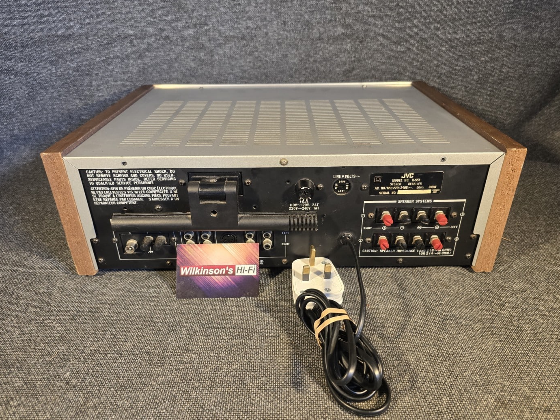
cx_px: 282
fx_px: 388
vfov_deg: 56.8
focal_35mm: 24
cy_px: 205
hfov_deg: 71.6
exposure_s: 1/120
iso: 320
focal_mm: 6.3
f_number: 1.7
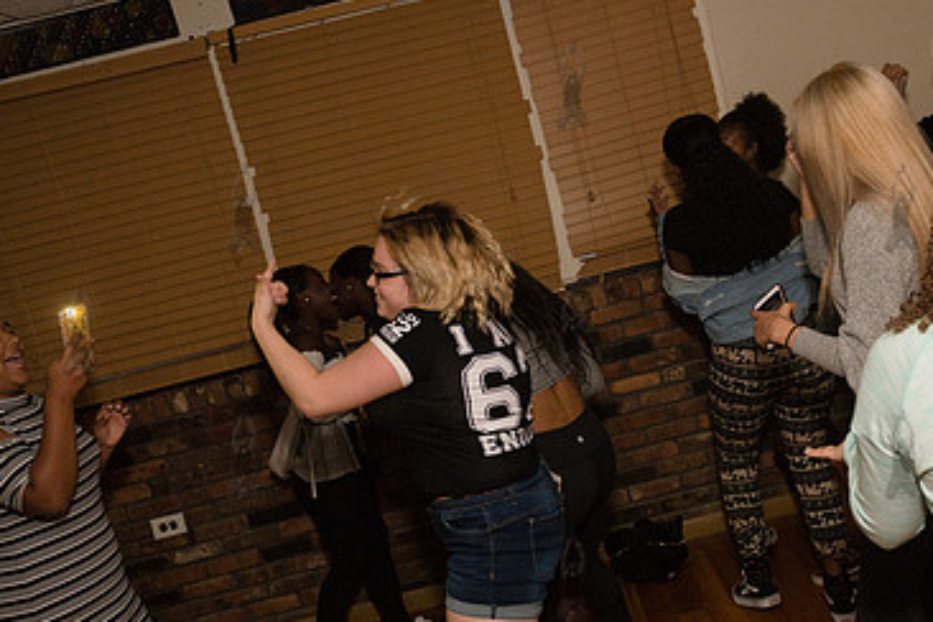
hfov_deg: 50.3
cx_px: 571
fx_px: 985
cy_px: 330
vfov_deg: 35.0
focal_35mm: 38
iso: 2000
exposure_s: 1/320
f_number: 4
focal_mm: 24
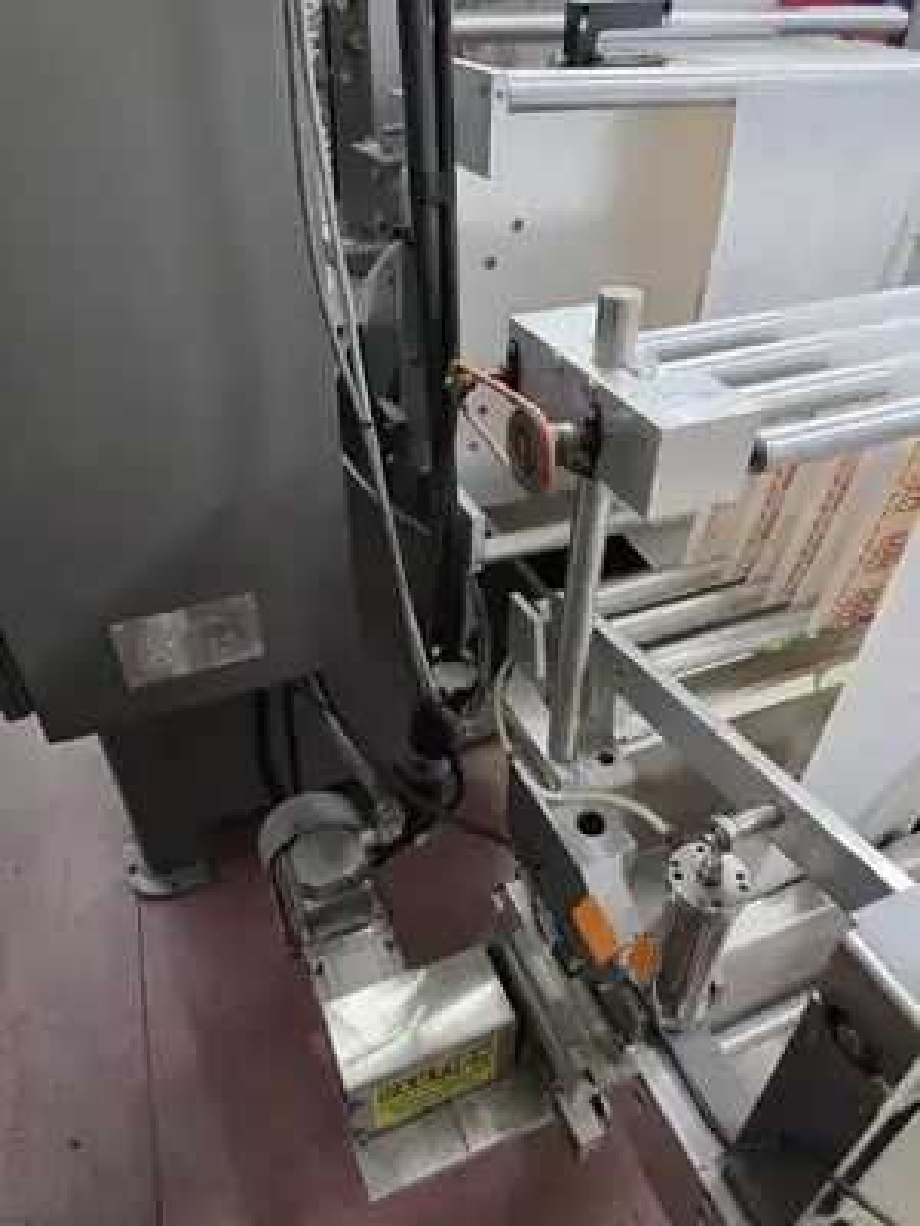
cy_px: 613
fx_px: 815
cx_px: 460
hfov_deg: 58.9
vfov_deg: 73.9
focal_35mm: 23
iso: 500
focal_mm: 6.3
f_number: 1.7
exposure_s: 1/120
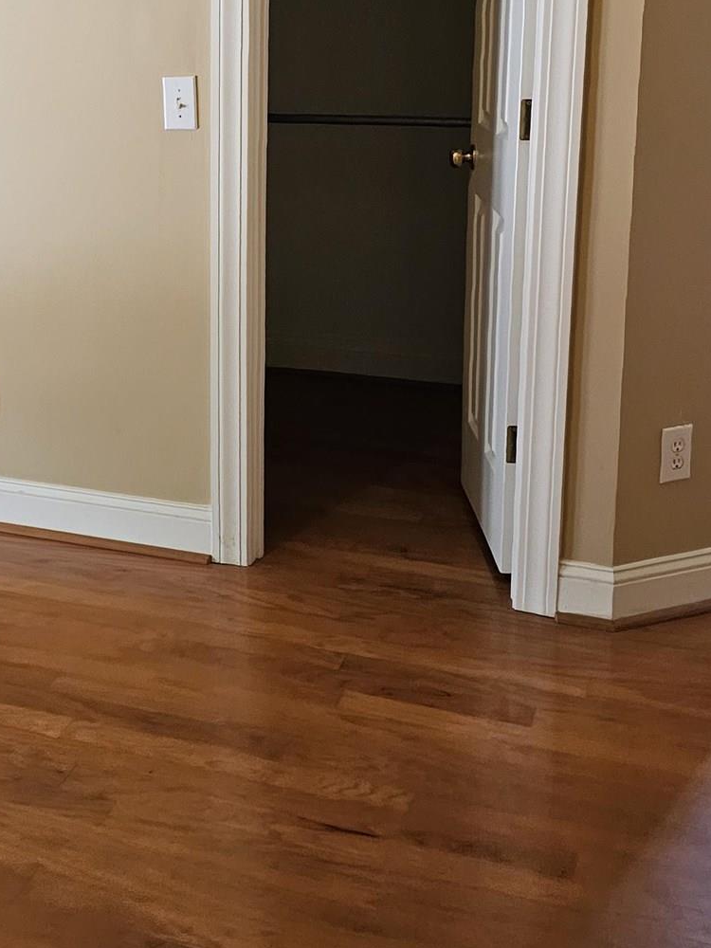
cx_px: 67
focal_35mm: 53
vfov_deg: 35.5
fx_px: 1451
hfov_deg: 26.6
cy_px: 254
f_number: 1.7
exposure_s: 1/120
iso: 1000
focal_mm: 6.3
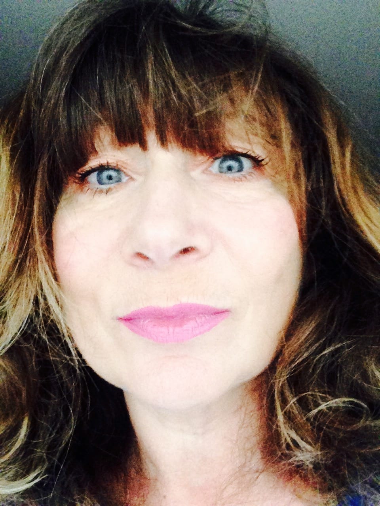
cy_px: 253
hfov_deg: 40.7
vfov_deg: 52.6
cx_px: 190
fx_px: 512
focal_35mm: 35
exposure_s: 1/30
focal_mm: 2.18
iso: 250
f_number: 2.4
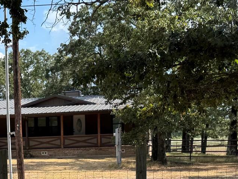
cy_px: 198
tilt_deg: -6.4
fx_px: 530
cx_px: 39
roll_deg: +3.0
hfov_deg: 24.8
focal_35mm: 77
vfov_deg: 18.4
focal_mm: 6.76
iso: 80
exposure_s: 1/2169
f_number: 1.78
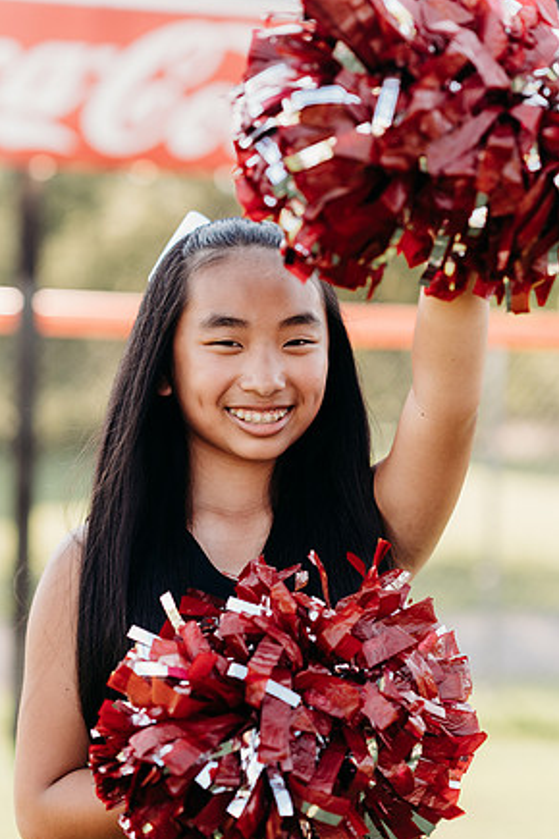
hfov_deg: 15.5
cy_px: 422
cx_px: 272
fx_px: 2050
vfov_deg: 23.1
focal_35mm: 88
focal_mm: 85
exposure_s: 1/500
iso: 200
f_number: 2.8
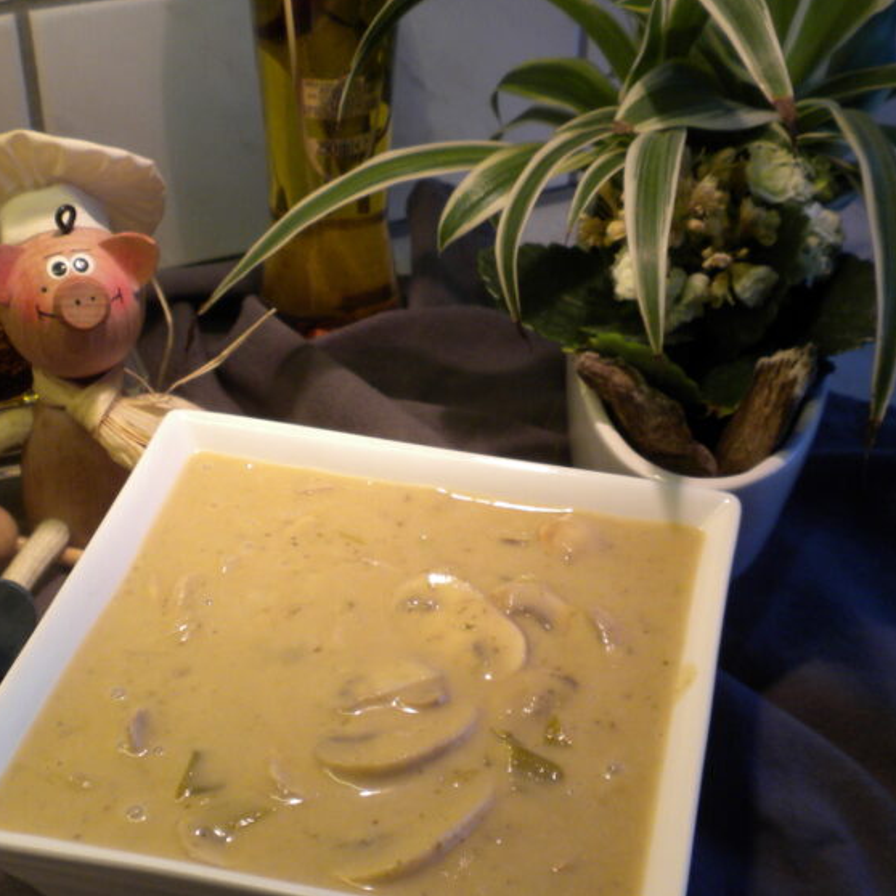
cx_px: 419
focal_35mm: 60
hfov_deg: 28.6
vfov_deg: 28.5
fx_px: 1757
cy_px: 541
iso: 130
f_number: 3.5
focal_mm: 6.6
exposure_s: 1/52.6
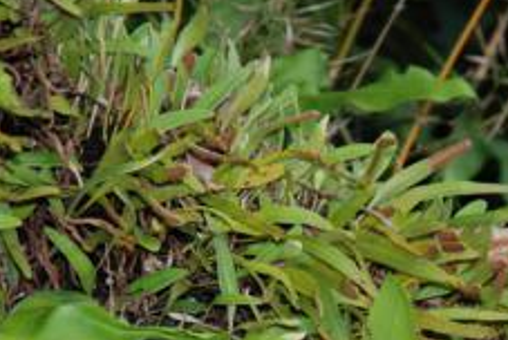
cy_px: 362
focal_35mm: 277
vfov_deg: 5.0
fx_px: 3914
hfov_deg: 7.4
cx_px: 490
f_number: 4.5
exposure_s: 1/60
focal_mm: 70
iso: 200
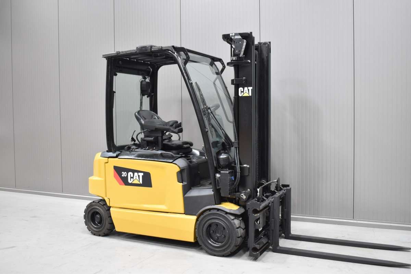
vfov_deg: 36.9
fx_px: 411
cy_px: 137
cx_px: 206
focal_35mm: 36
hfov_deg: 53.1
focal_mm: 24
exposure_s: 1/30
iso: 1600
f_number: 4.5
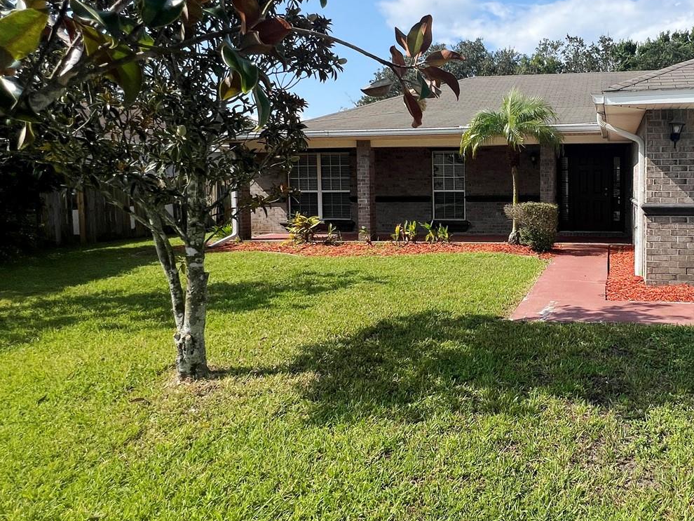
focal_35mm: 21
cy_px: 208
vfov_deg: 62.9
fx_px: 421
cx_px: 538
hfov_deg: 72.2
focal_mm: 1.57
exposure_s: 1/2732
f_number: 1.8
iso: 32
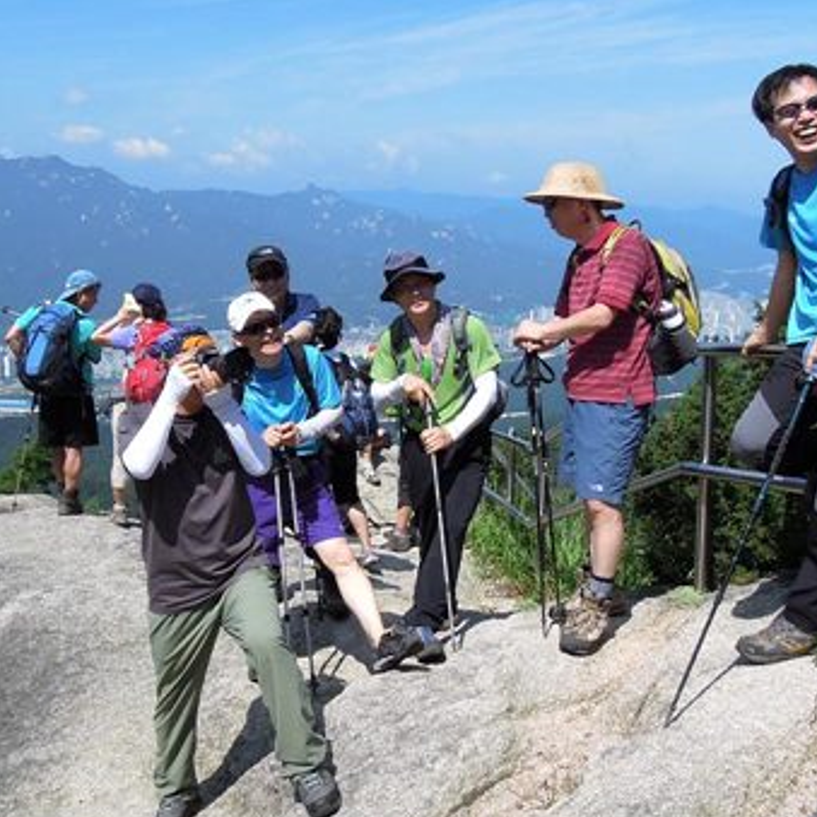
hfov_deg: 41.6
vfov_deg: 41.8
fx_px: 1068
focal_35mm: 40
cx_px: 306
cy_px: 383
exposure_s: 1/1250
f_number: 4.5
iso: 160
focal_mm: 4.3
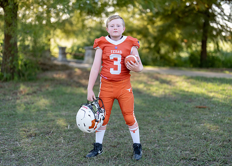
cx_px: 118
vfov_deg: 25.6
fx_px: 365
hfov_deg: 35.3
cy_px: 87
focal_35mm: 55
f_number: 1.2
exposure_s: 1/1250
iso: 100
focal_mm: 50
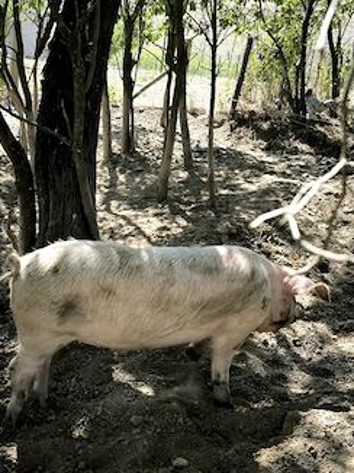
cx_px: 186
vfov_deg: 43.8
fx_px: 587
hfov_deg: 33.5
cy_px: 257
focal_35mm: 43
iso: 50
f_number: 1.9
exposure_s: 1/263
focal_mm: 6.92
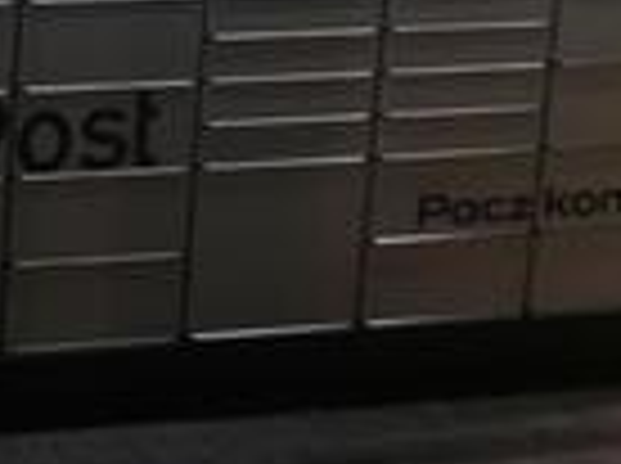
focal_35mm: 132
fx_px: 2364
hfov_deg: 13.6
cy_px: -11
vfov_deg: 11.1
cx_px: -454
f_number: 2.2
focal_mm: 3.81
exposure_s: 1/33.3
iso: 250
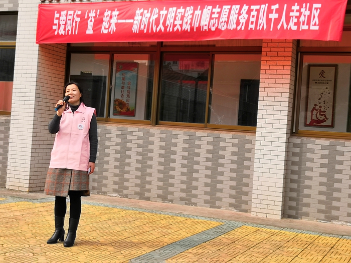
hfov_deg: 35.5
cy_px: 132
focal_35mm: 54
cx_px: 176
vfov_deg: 27.0
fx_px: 548
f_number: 1.8
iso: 50
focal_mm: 3.95
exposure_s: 1/724
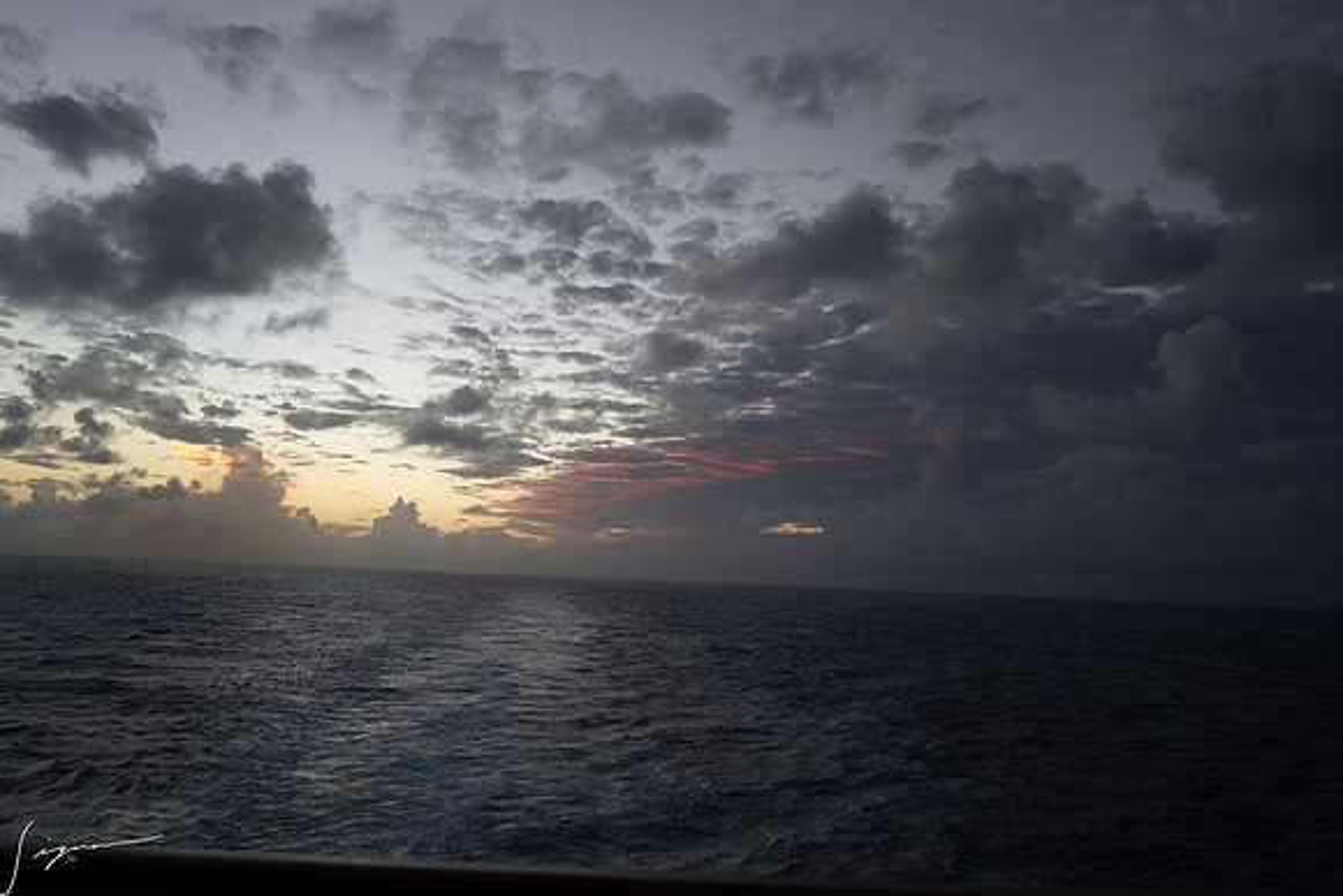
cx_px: 672
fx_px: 1119
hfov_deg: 61.9
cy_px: 448
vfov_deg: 43.6
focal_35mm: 30
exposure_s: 1/50
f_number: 4
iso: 125
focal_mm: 30
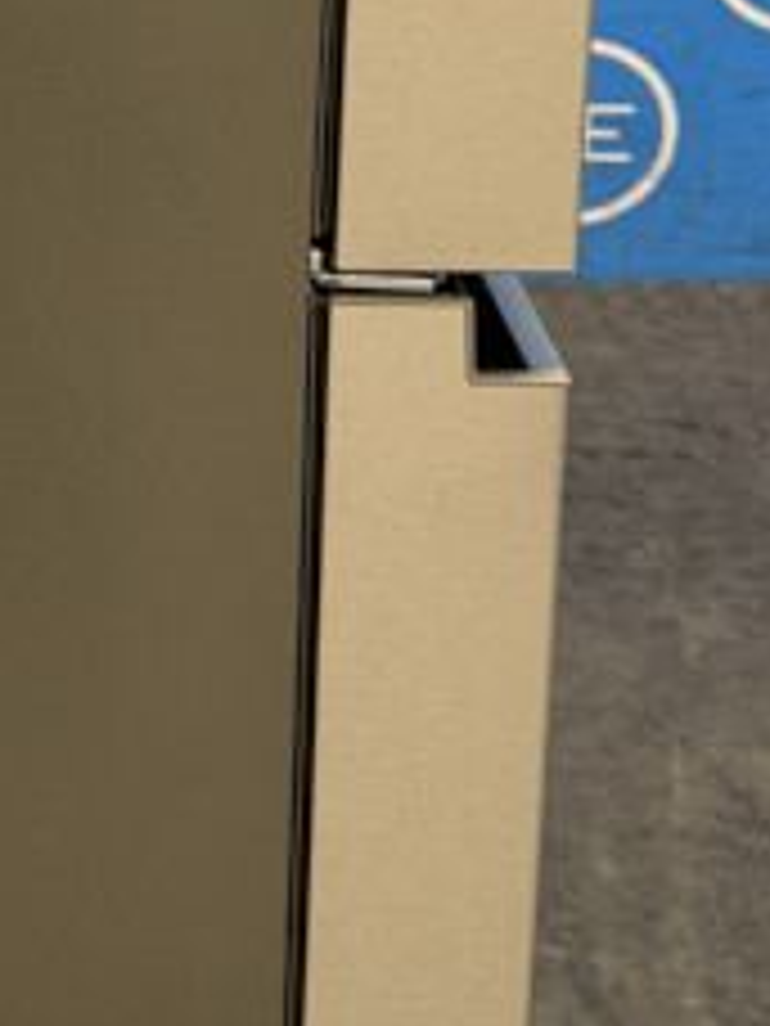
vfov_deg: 15.5
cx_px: -380
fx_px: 3559
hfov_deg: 11.8
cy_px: -356
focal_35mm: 120
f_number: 1.78
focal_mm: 6.76
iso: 160
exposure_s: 1/50
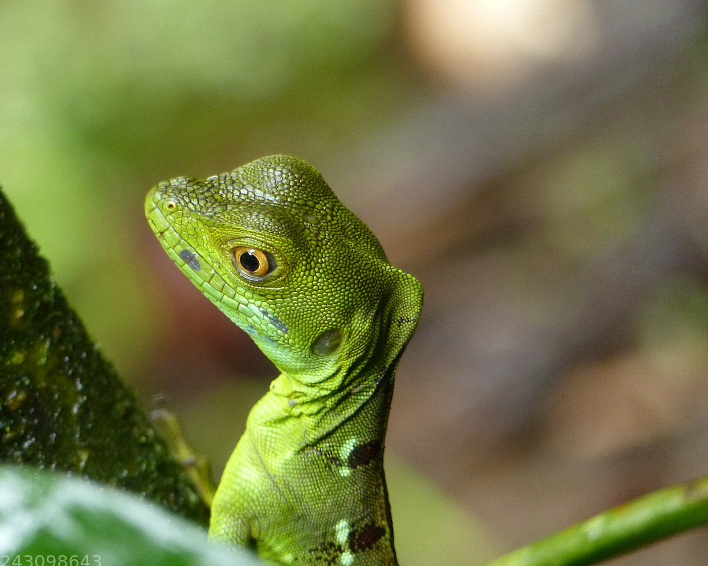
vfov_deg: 2.1
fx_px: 15797
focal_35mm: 754
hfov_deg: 2.6
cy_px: 265
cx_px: 259
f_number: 2.8
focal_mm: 108
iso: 400
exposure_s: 1/100
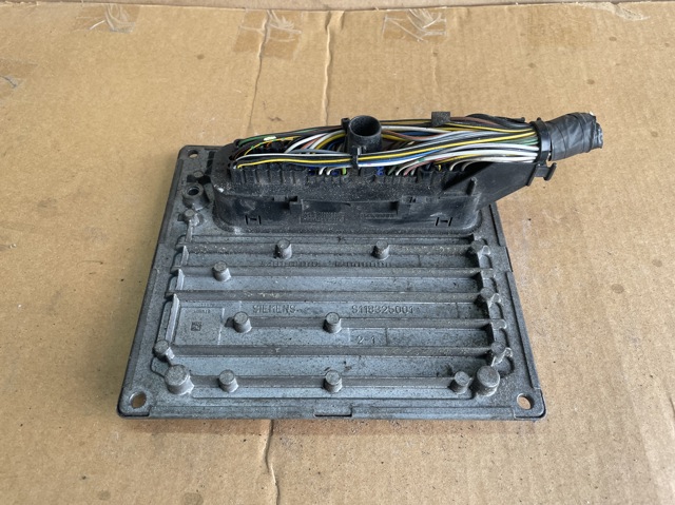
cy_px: 252
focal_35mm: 26
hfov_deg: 67.3
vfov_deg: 53.0
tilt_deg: -47.1
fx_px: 507
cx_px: 338
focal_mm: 4.2
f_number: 1.6
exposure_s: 1/121
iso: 80
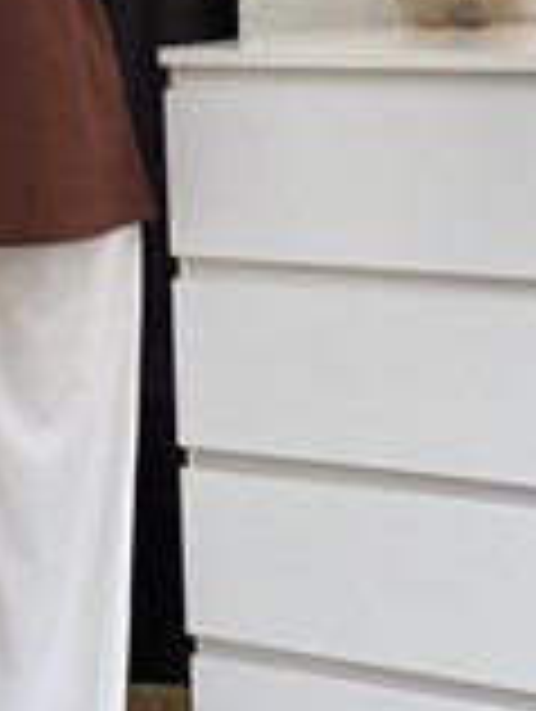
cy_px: 214
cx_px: -36
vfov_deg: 14.4
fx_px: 2800
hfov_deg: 10.8
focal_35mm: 136
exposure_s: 1/100
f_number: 2
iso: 64
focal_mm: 6
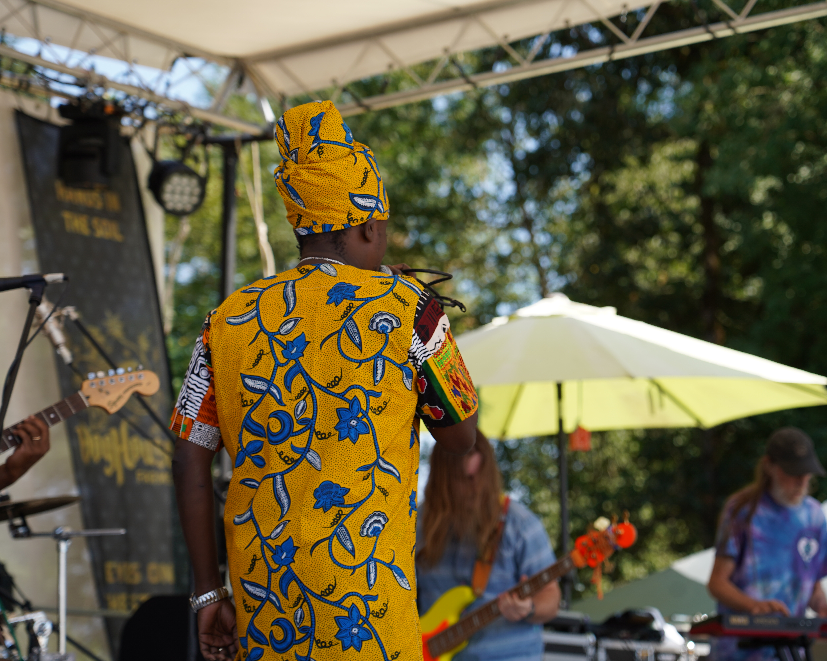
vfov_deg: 13.0
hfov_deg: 16.2
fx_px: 2913
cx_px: 455
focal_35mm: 119
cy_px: 330
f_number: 5
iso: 100
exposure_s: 1/250
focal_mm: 105
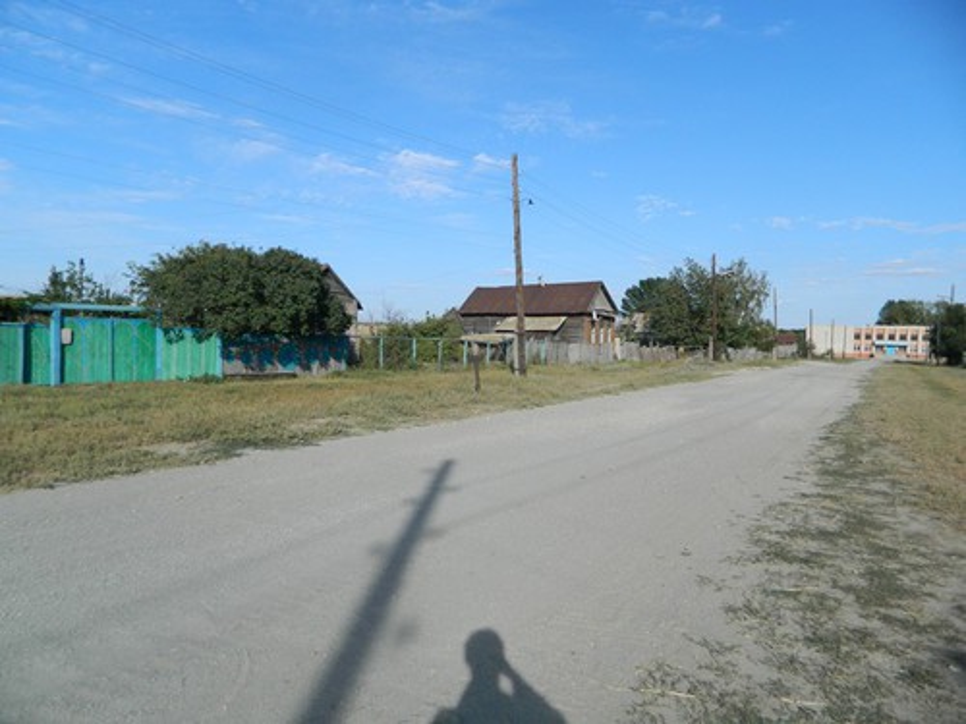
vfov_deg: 54.9
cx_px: 483
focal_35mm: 25
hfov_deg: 69.4
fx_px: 698
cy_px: 362
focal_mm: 4.5
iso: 80
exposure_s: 1/200
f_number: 8.7
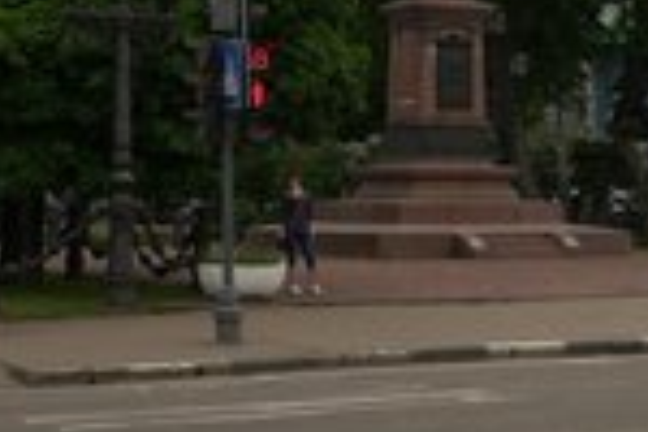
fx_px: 2250
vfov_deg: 11.0
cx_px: 683
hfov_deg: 16.0
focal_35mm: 125
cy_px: 171
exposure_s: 1/125
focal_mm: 47
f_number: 5
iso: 125
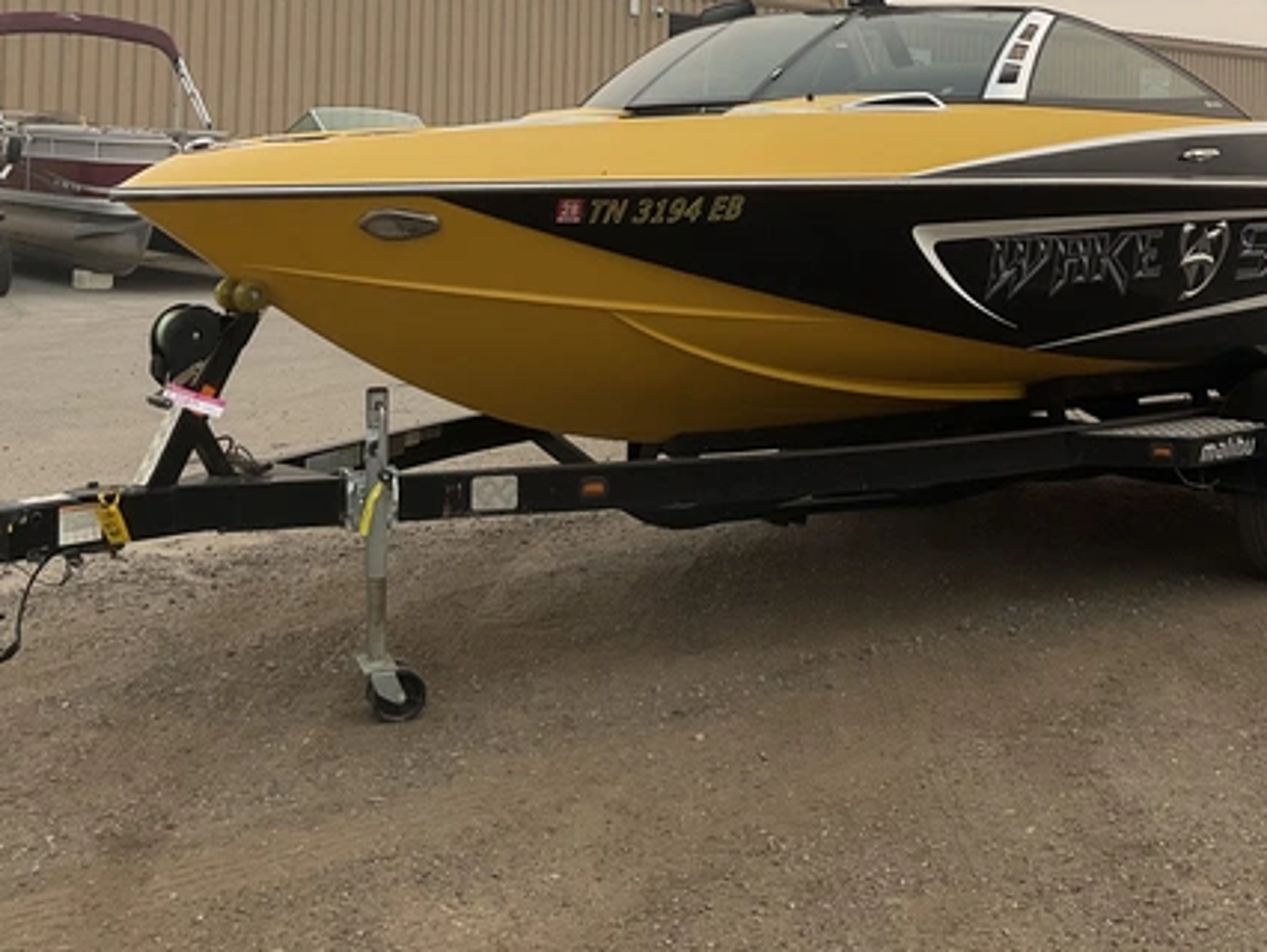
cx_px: 738
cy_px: 159
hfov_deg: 37.4
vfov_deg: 27.9
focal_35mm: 51
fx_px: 1868
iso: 25
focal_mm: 3
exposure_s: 1/1342
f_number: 1.8
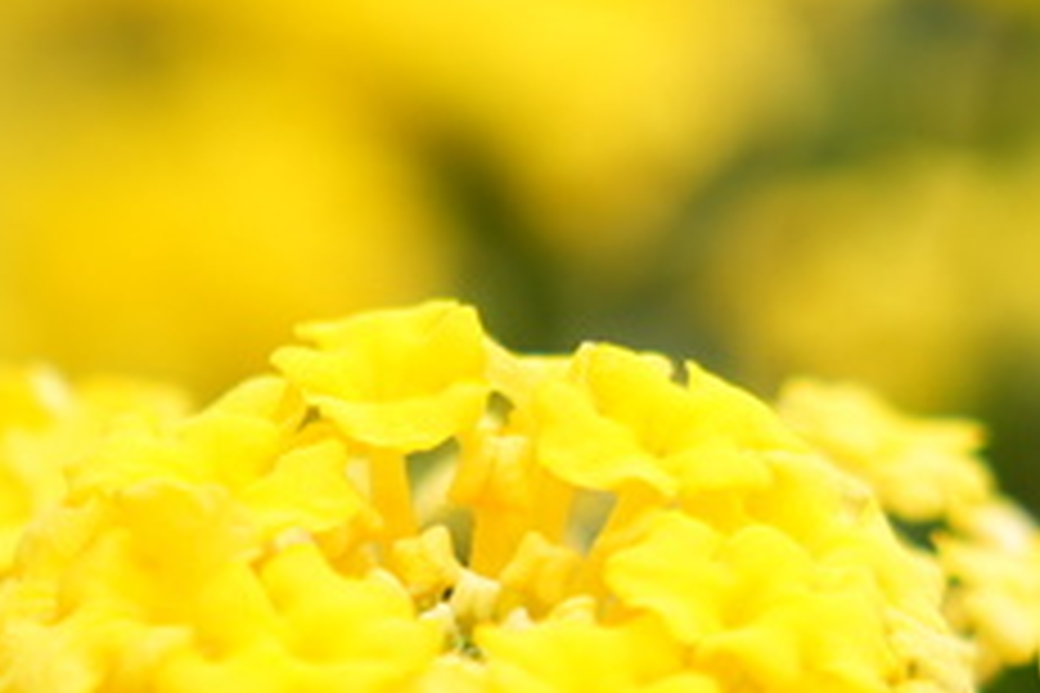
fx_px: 7684
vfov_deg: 5.1
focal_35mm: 266
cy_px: 947
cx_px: -50
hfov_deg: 7.7
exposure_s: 1/400
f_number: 3.2
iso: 100
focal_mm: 40
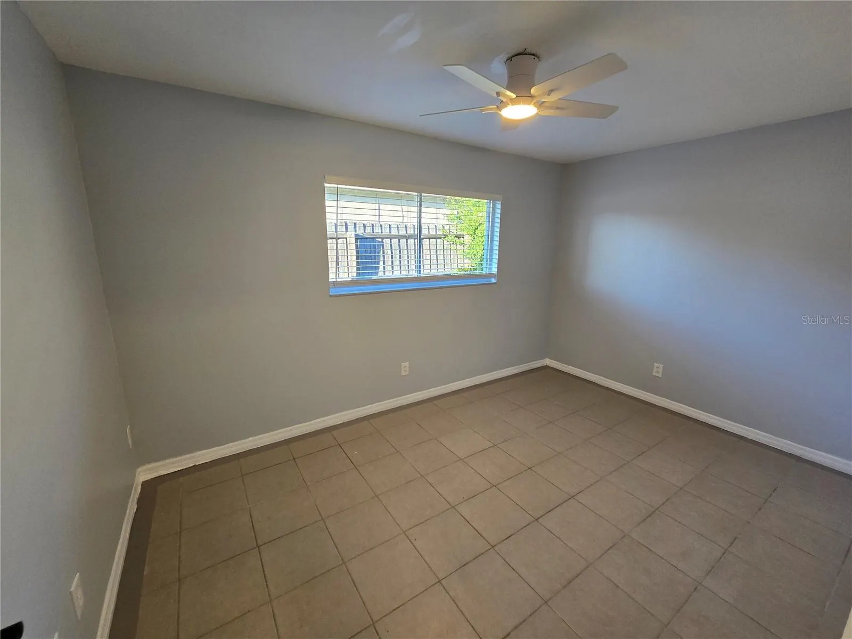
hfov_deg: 106.2
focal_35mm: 13
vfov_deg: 89.9
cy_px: 320
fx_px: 320
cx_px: 426
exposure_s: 1/60
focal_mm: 2.2
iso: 80
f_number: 2.2
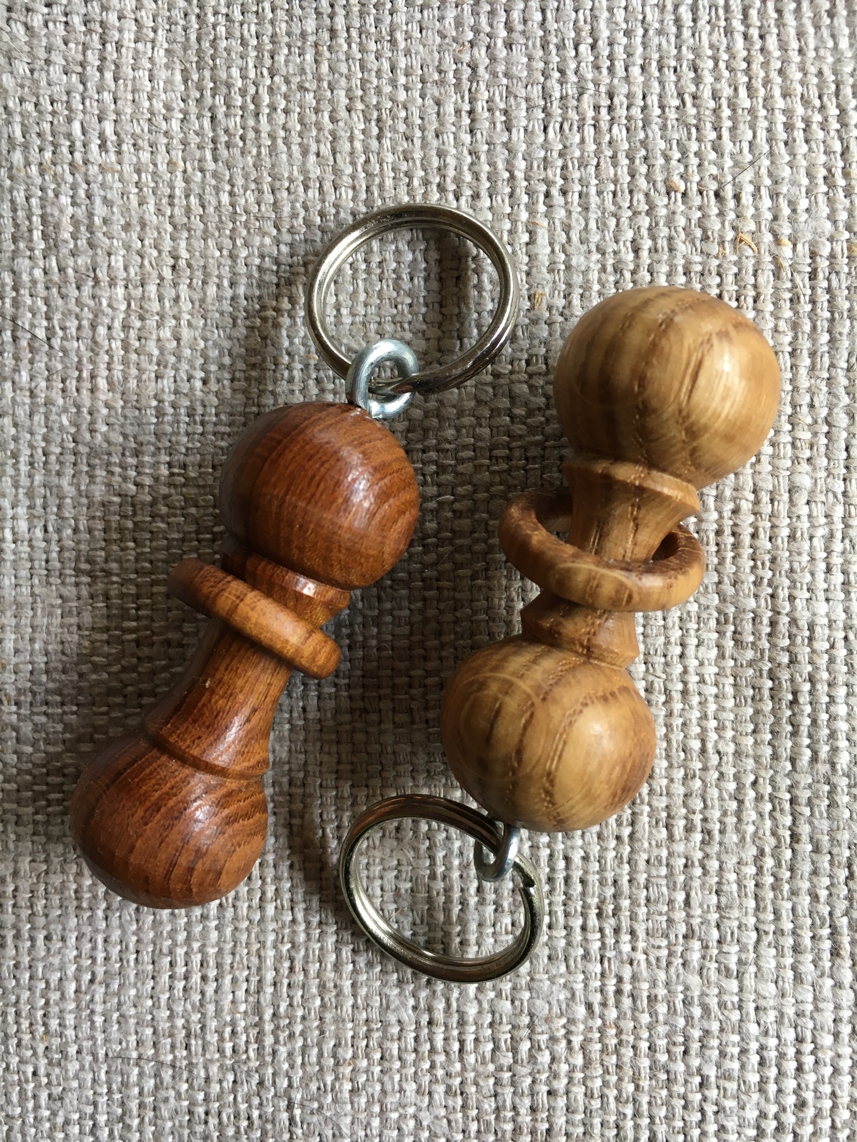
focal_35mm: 29
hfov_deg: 48.2
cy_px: 571
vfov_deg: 61.7
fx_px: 957
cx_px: 428
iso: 80
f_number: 2.2
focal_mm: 4.15
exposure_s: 1/33
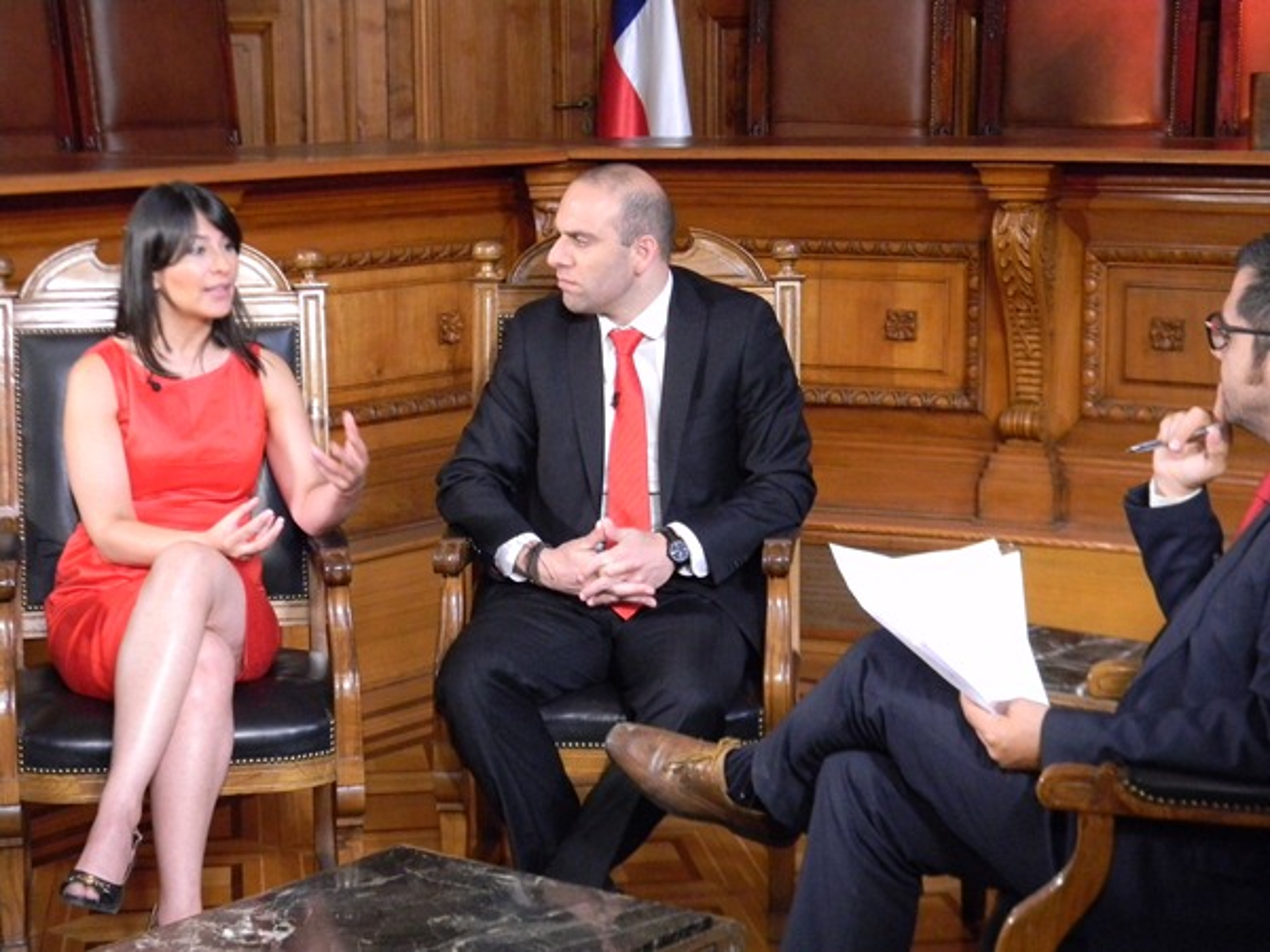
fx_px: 2458
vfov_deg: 21.9
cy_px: 476
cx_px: 635
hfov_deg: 29.0
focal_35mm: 67
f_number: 4.3
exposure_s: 1/21.2
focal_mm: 12.2
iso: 400
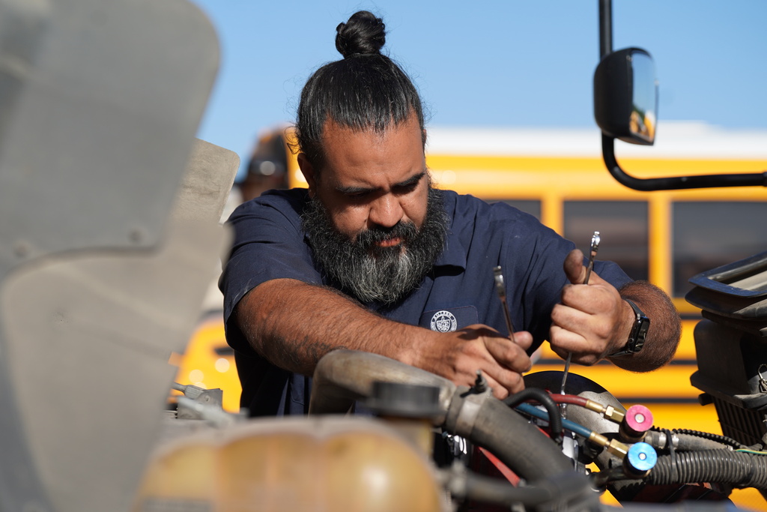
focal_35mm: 100
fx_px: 2131
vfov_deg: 13.7
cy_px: 256
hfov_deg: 20.4
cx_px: 384
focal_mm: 100
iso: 100
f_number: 4.5
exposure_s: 1/1000
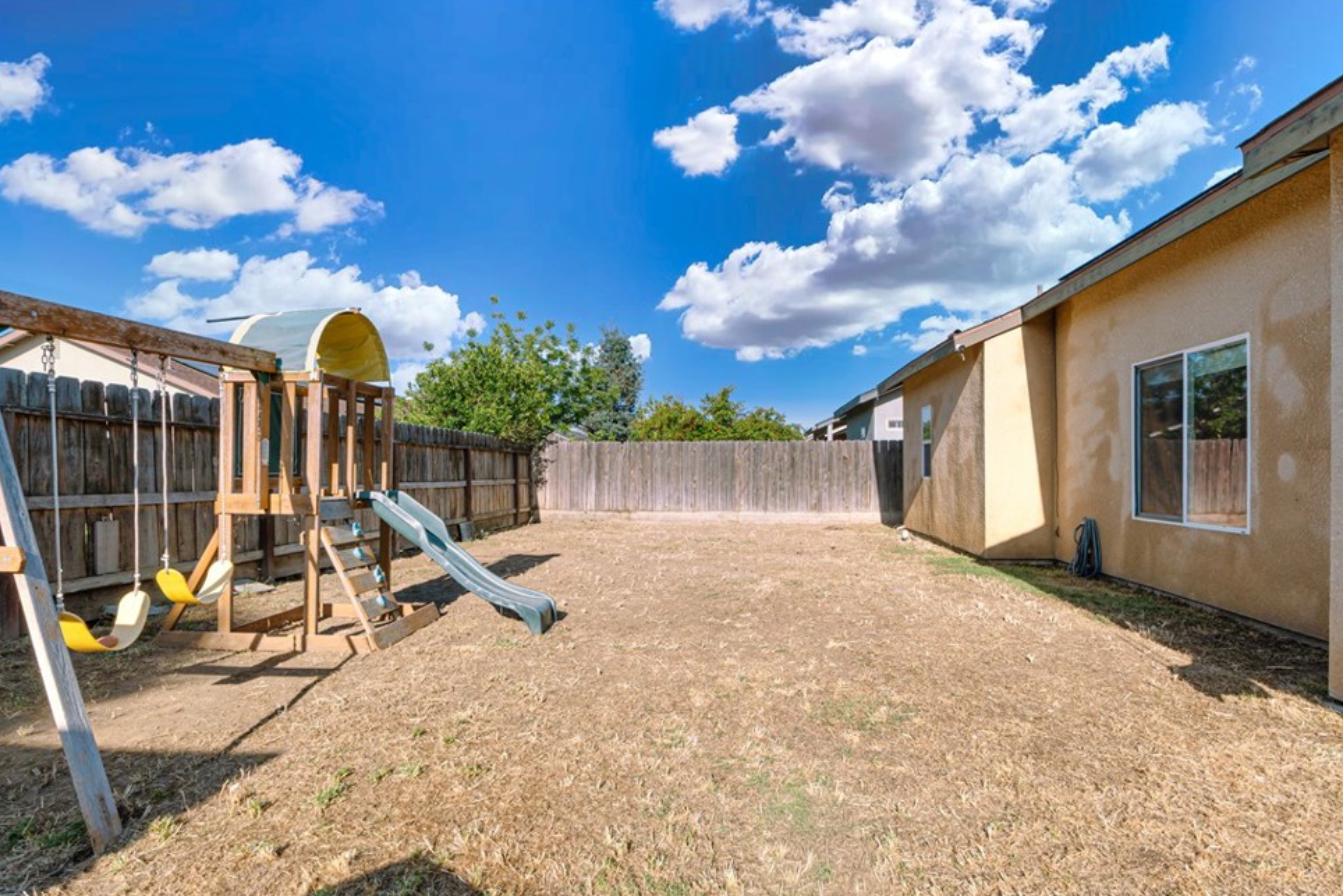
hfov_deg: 91.4
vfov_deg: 68.8
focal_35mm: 18
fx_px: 654
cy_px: 469
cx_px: 708
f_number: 8
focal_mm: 11
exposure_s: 1/320
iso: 125
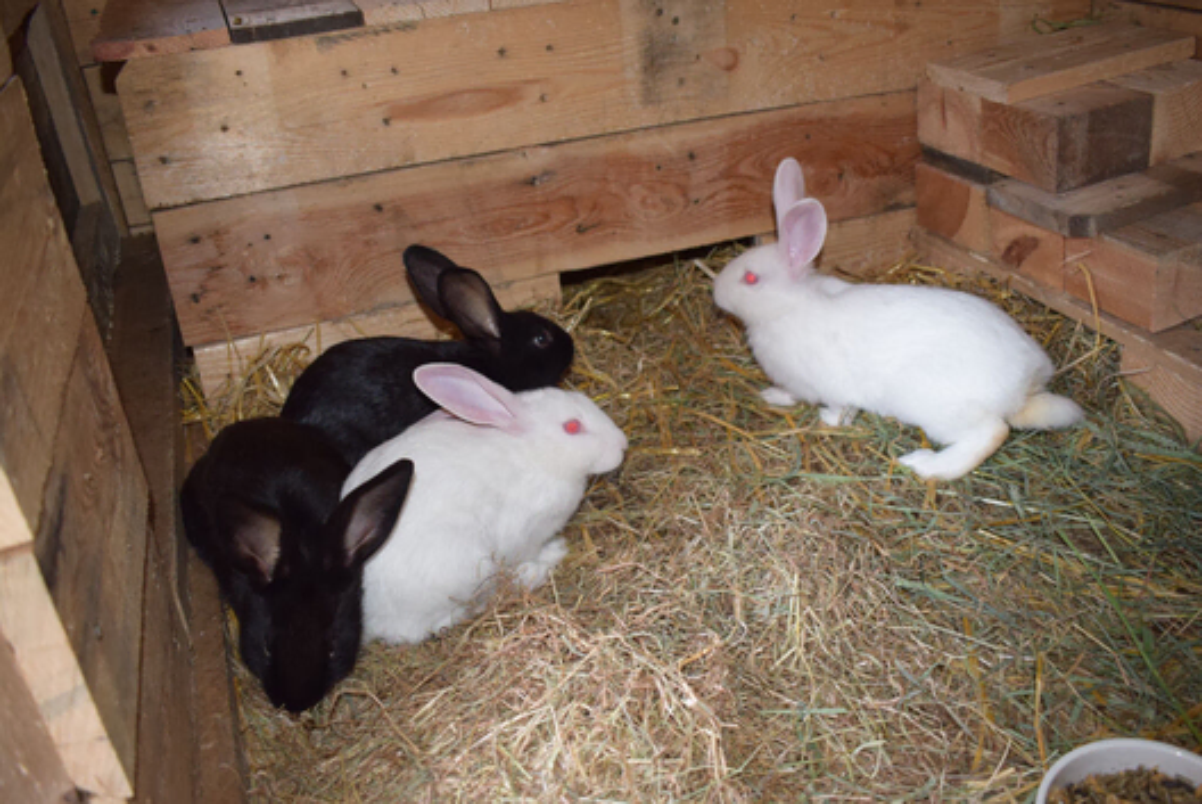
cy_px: 402
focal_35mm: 32
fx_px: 1053
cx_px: 601
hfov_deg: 59.5
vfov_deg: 41.8
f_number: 3.8
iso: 800
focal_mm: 21
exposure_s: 1/60
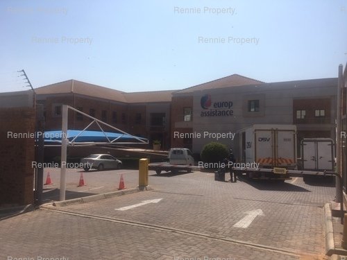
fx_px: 291
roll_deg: -0.6
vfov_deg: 48.2
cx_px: 174
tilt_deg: +1.2
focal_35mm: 29
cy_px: 130
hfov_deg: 61.7
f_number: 2.2
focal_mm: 4.15
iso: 25
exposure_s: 1/2959
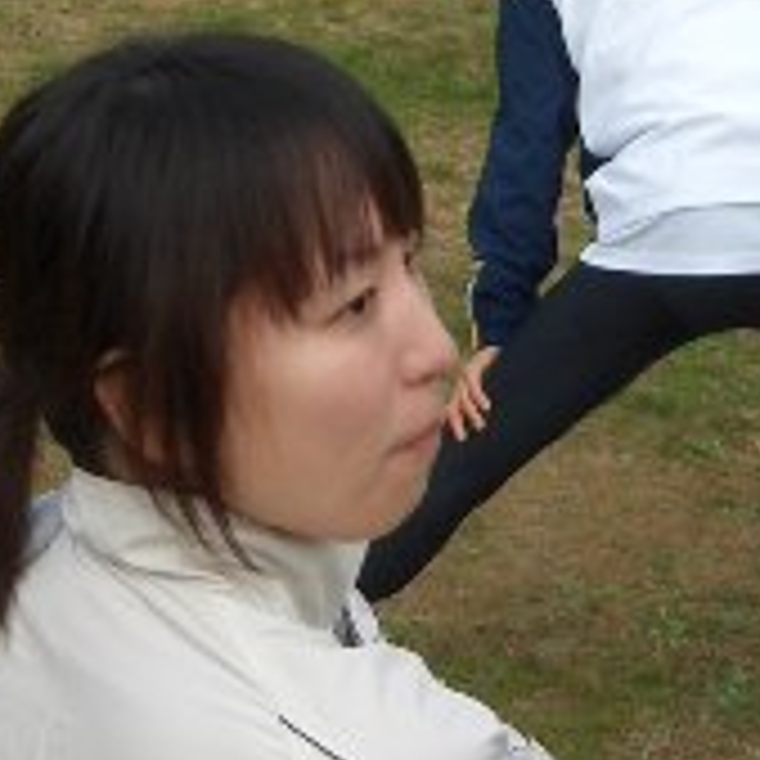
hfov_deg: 14.8
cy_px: 153
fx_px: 2906
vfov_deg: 14.8
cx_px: 148
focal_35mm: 117
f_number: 2.6
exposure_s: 1/800
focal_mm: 5.8
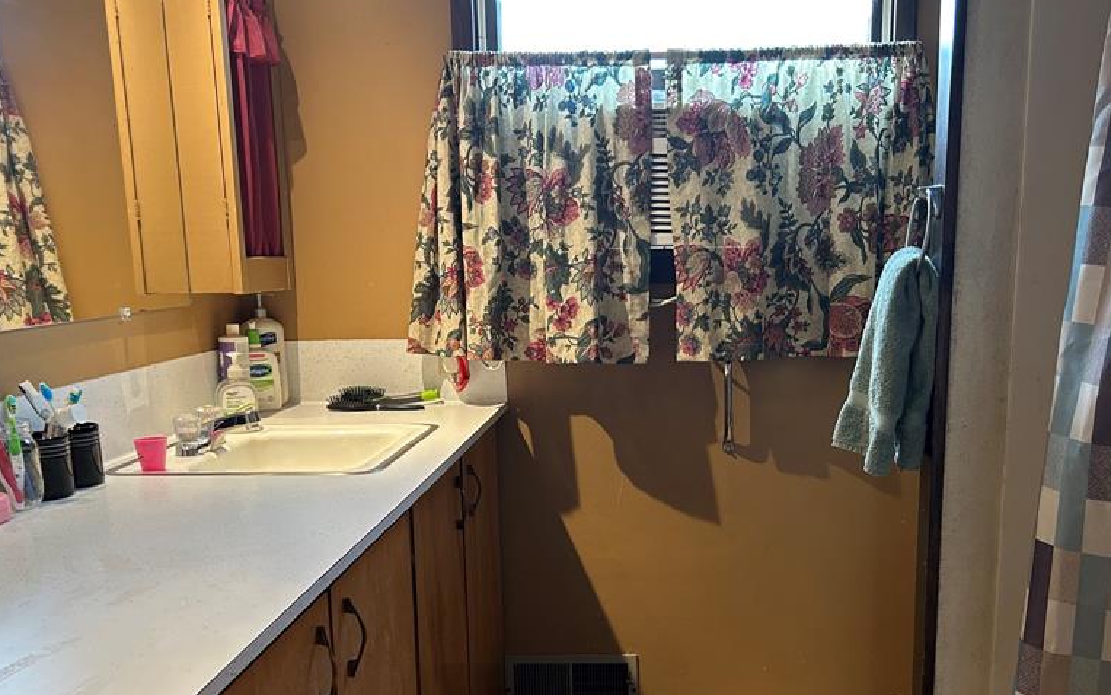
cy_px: 476
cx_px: 645
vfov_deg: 34.1
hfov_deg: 52.5
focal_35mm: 37
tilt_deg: -12.2
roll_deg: +1.6
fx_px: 1120
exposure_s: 1/60
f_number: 1.5
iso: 160
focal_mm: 5.7
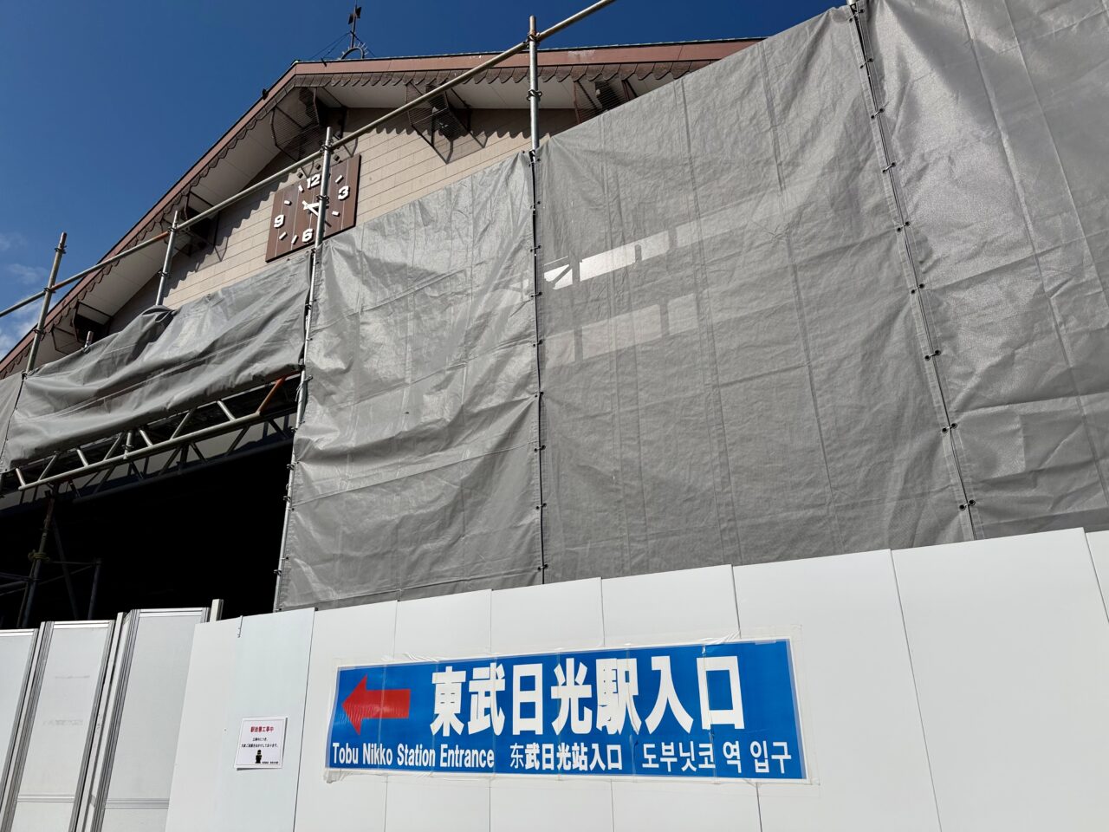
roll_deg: +2.6
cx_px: 554
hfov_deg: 71.6
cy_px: 416
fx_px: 769
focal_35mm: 24
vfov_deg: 56.8
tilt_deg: +22.5
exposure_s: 1/14286
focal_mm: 6.76
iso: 80
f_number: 1.78
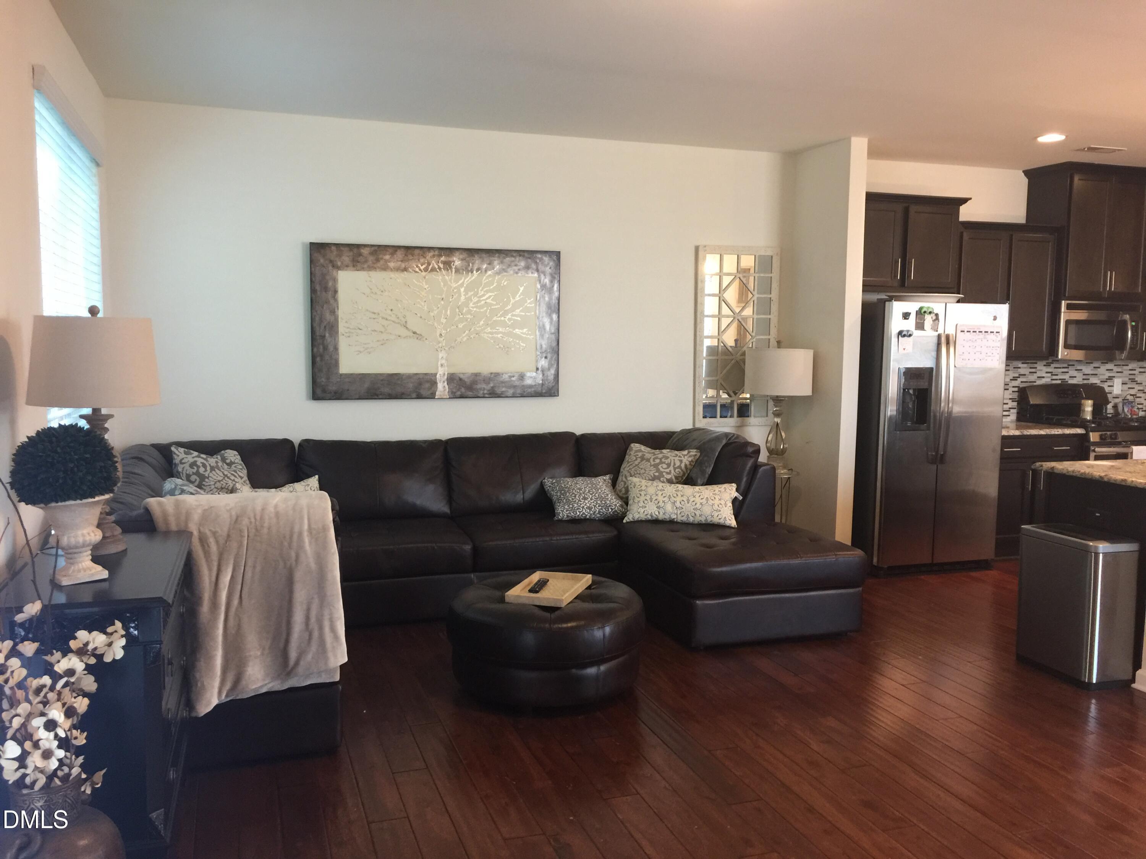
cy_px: 430
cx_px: 573
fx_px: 960
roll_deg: -1.2
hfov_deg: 61.7
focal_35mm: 29
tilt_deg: -4.4
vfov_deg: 48.2
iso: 80
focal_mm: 4.15
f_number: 2.2
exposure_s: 1/15
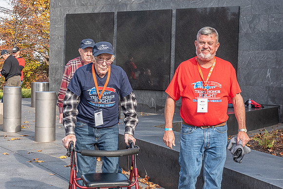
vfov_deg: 20.7
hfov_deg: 30.5
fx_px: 516
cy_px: 100
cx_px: 104
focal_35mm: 66
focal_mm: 52
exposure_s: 1/320
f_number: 9
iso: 500
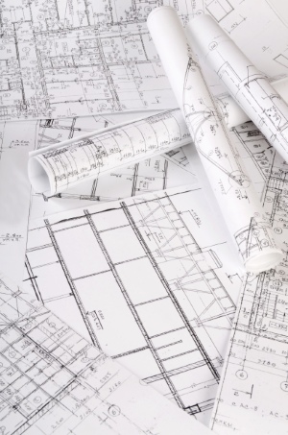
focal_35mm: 51
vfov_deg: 39.0
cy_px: 218
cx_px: 144
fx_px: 615
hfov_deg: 26.4
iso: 100
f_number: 16
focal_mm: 34
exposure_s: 1/250
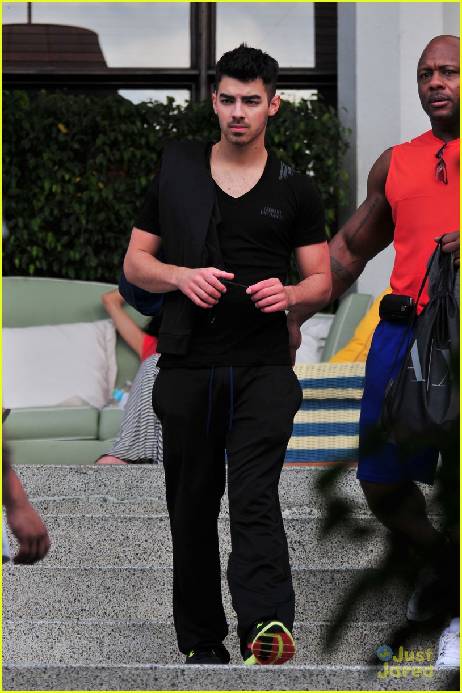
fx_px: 3524
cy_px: 346
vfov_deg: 11.2
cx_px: 231
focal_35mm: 183
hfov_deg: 7.5
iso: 250
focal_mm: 122
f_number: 4.8
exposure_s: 1/500
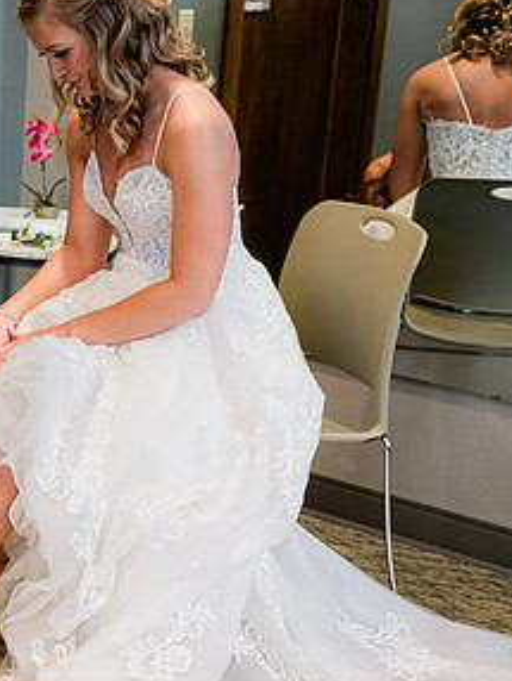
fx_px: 1418
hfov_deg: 19.8
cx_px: -17
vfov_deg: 27.0
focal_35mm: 72
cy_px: 367
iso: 500
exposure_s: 1/125
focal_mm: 37
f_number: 2.8
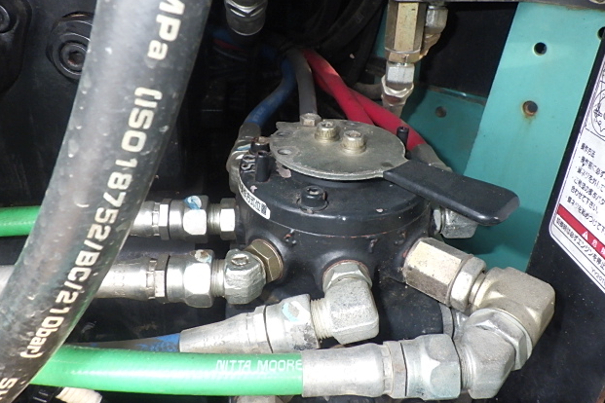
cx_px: 311
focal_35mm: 30
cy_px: 191
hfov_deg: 61.9
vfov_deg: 43.6
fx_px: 504
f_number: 4.2
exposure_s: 1/40
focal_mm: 5
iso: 400
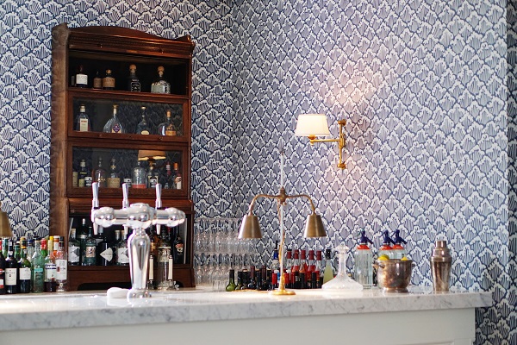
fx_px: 1077
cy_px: 172
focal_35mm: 75
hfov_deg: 27.0
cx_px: 258
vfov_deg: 18.2
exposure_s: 1/160
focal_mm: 50
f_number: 1.8
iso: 640
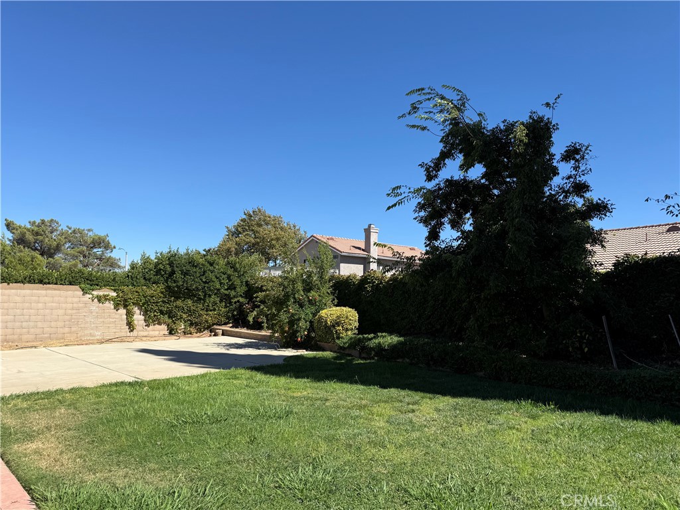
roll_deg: -0.3
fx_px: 471
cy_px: 255
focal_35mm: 24
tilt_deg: +7.4
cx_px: 340
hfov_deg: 71.6
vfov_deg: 56.8
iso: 80
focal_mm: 6.76
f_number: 1.78
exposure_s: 1/3584
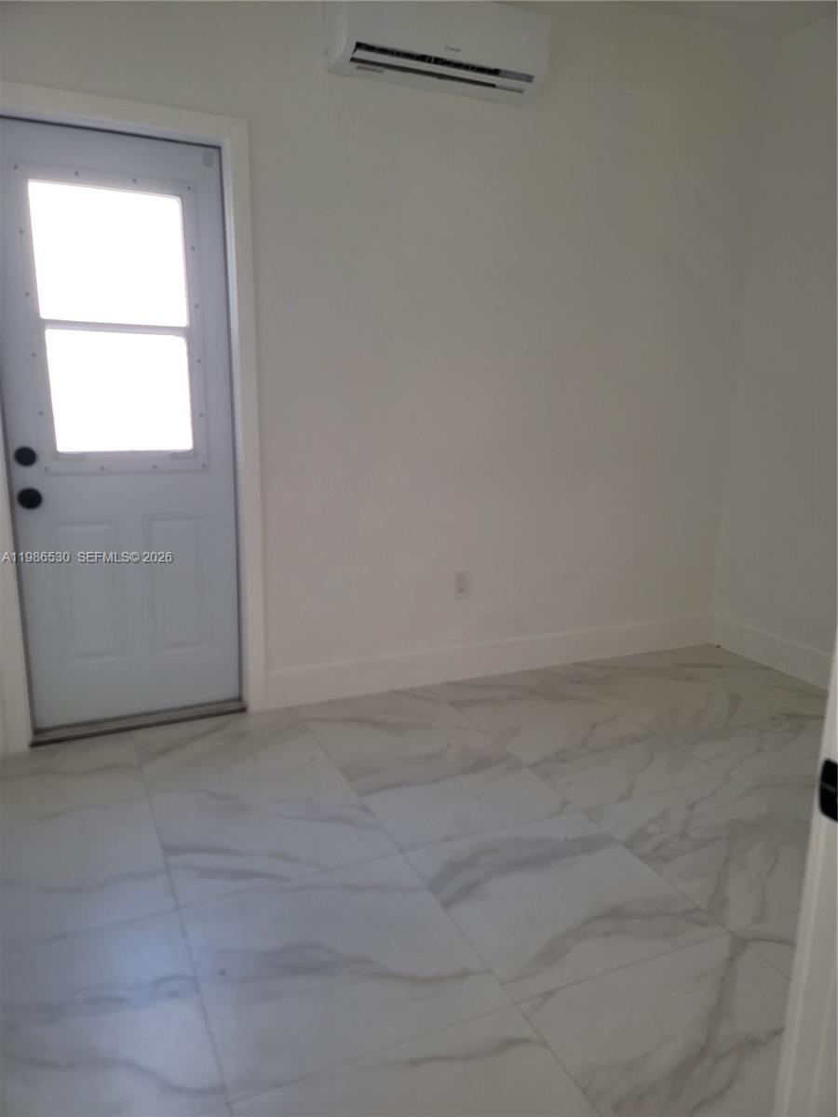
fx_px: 807
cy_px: 558
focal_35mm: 25
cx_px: 419
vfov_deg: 69.4
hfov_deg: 54.9
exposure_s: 1/120
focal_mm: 7
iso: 80
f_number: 1.8
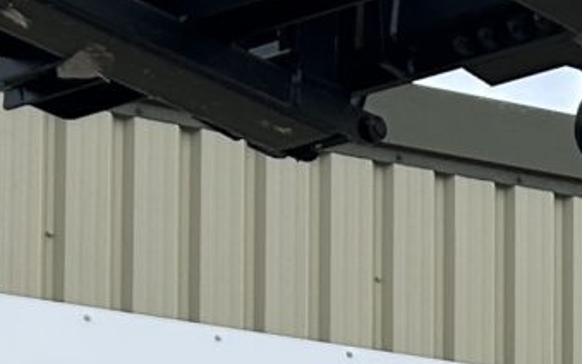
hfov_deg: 9.9
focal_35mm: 208
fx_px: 3300
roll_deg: -0.2
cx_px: 762
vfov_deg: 6.0
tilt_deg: +7.8
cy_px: 943
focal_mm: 5.7
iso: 50
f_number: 1.5
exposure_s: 1/4274
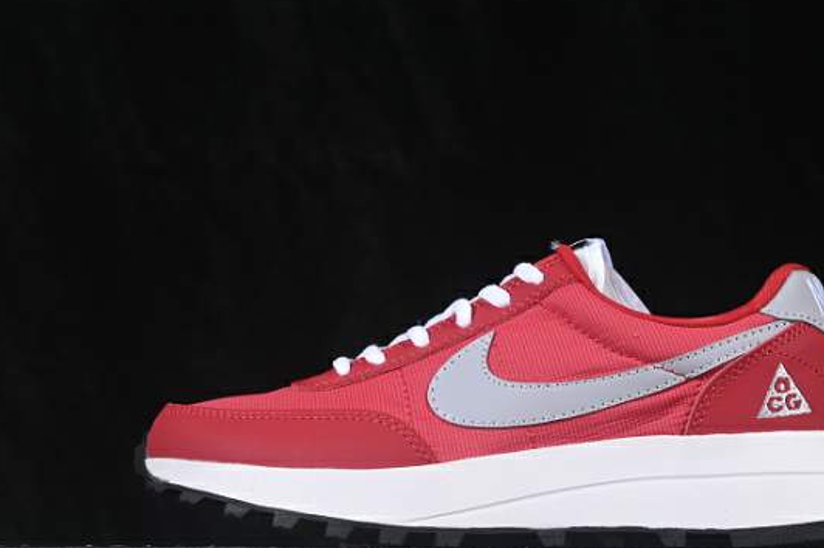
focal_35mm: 103
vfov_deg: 13.3
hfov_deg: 19.8
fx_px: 2356
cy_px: 316
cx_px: 510
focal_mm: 50
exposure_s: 1/80
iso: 160
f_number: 8
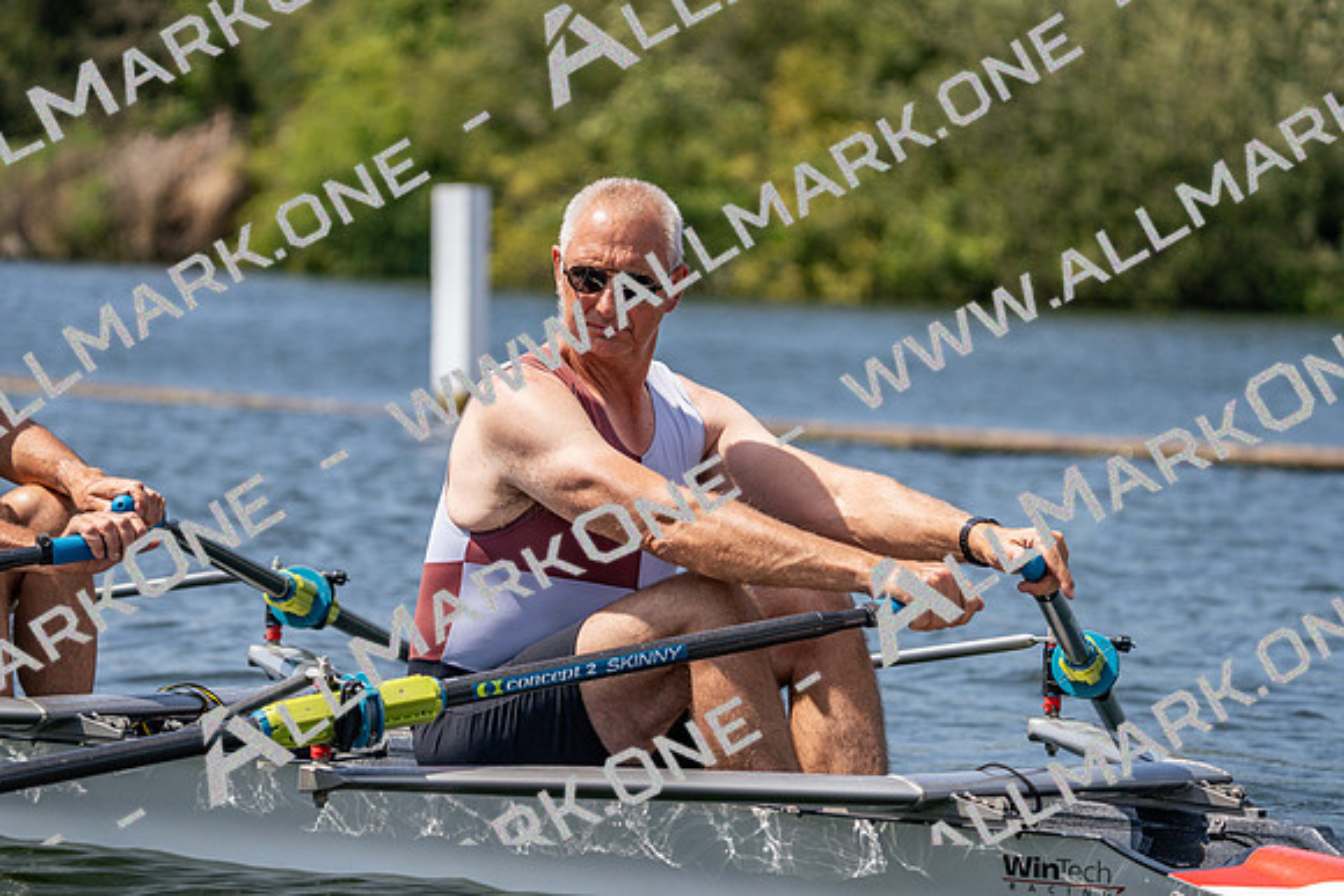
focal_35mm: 200
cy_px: 448
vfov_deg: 6.9
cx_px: 672
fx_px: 7468
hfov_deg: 10.3
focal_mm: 200
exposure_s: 1/2000
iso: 250
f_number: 5.6
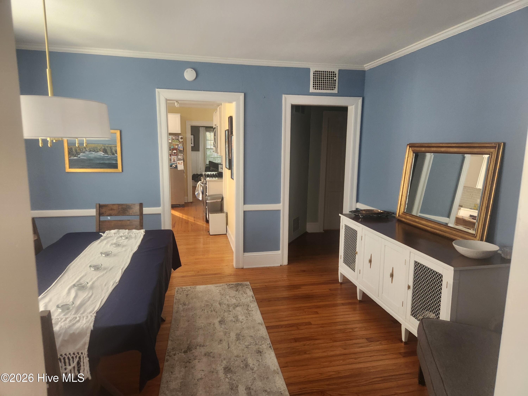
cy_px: 198
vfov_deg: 58.9
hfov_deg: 73.9
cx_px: 264
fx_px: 351
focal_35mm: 23
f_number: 1.8
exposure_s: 1/180
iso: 200
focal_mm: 5.4
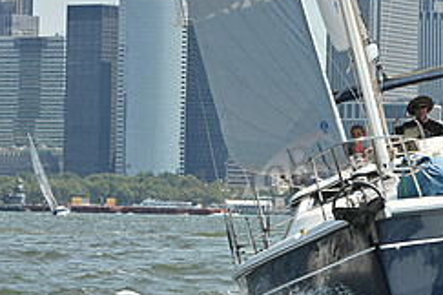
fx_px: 3531
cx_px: 523
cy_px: 48
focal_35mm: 287
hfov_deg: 7.1
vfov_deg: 4.8
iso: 320
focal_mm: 120
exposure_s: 1/1250
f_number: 8
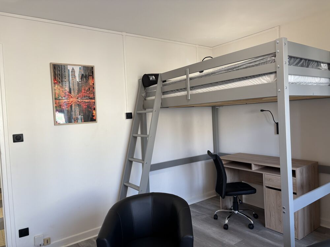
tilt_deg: -2.7
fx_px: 248
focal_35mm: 26
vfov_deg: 53.1
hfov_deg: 67.3
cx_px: 165
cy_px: 124
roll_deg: +2.8
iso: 80
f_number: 1.6
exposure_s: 1/121
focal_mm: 5.96
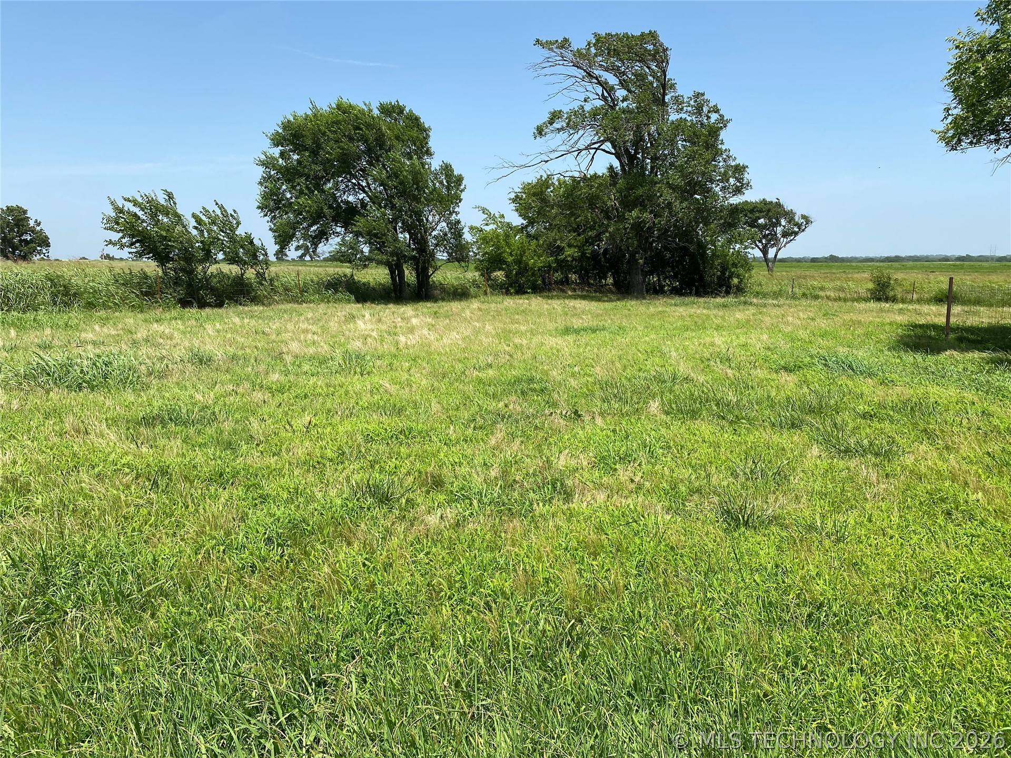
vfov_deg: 53.1
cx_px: 506
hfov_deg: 67.3
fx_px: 759
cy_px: 379
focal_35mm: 26
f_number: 1.8
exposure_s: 1/2463
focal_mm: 4.25
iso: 32
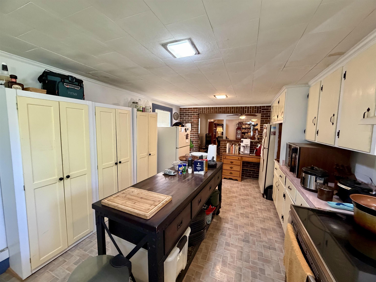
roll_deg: -0.2
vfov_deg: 85.7
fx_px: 152
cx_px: 188
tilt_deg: -5.3
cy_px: 141
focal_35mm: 14
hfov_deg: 102.1
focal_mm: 2.22
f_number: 2.2
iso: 500
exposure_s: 1/60
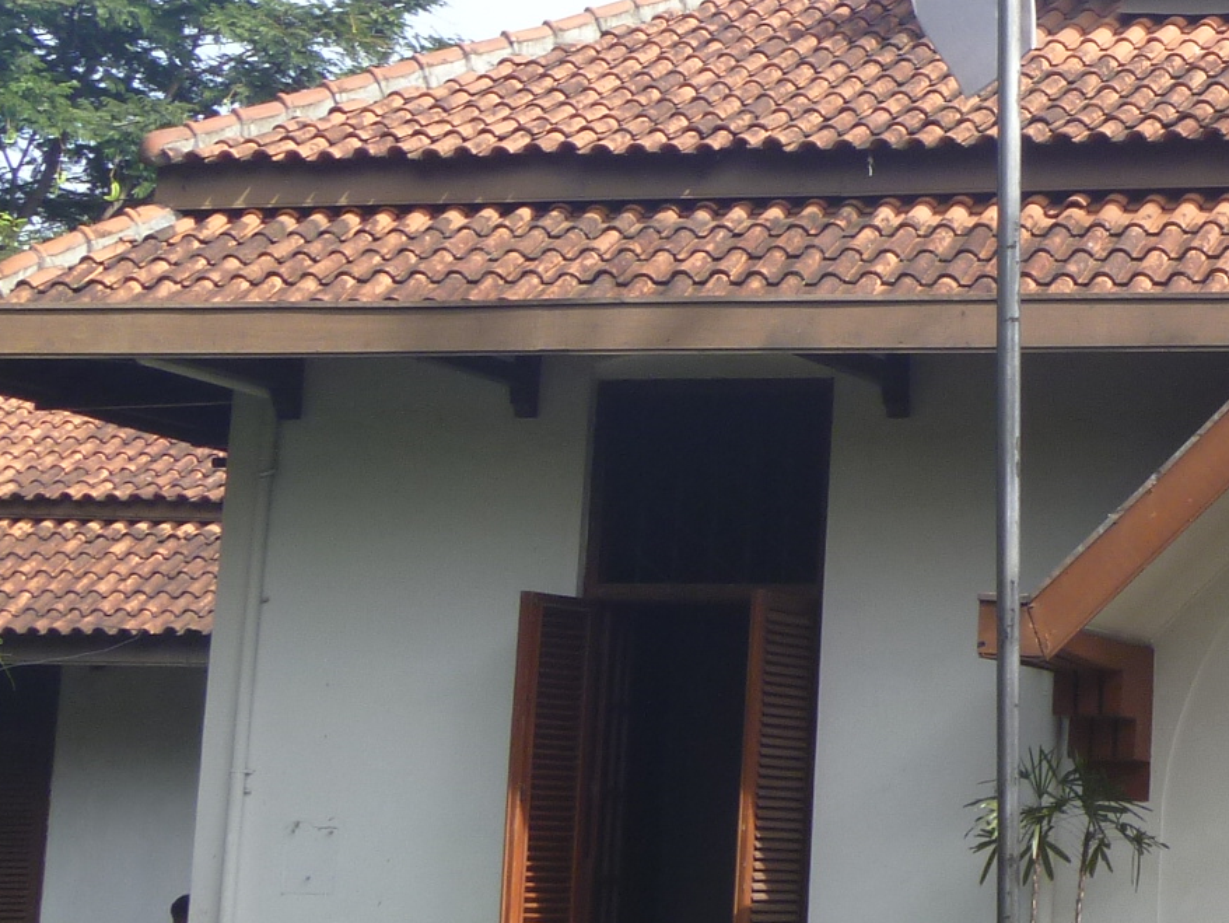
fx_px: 3622
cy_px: 73
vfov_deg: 14.4
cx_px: 1771
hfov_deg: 17.5
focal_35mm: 102
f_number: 4.5
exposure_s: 1/160
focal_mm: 6.3
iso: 80
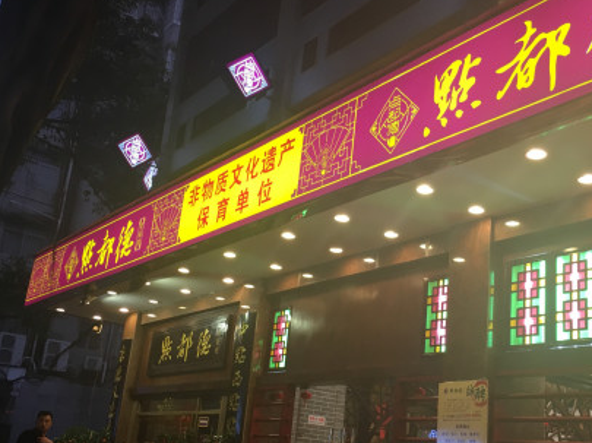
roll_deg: -4.4
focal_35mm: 43
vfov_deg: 33.5
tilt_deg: +17.2
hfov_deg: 43.7
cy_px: 260
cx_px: 355
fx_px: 735
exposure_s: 1/33
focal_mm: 4.15
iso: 80
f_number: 2.2
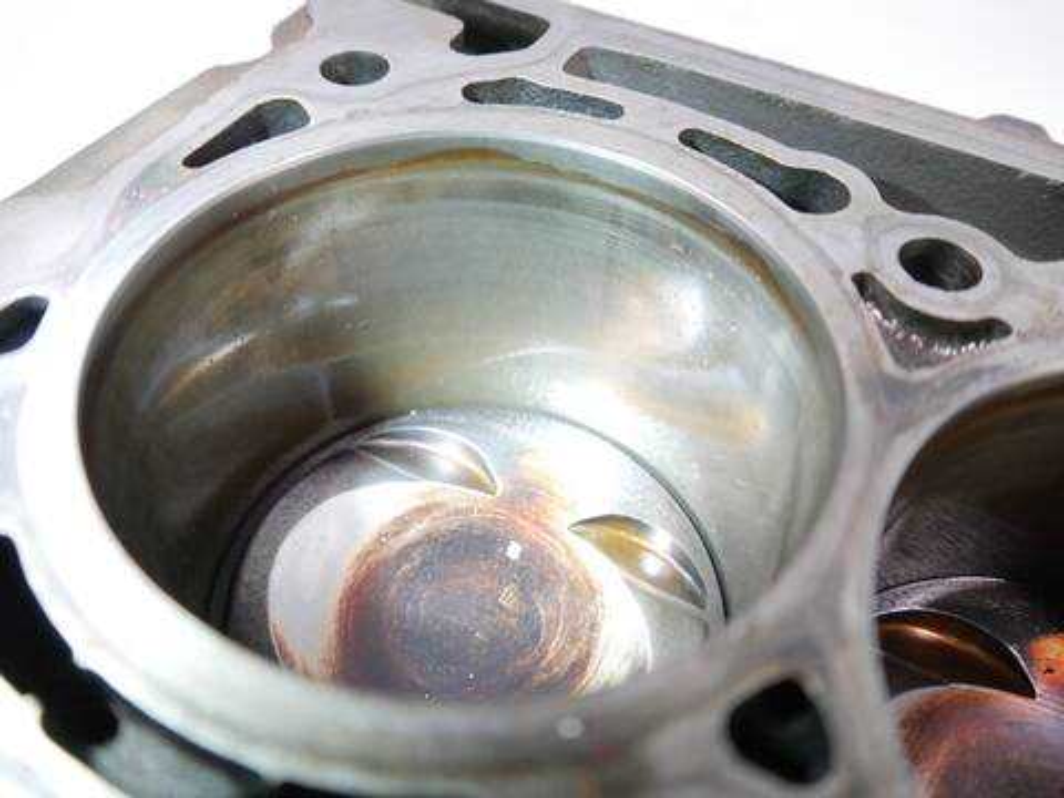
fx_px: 922
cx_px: 532
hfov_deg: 60.0
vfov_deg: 46.8
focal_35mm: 30
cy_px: 399
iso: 3200
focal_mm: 15
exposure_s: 1/100
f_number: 3.6
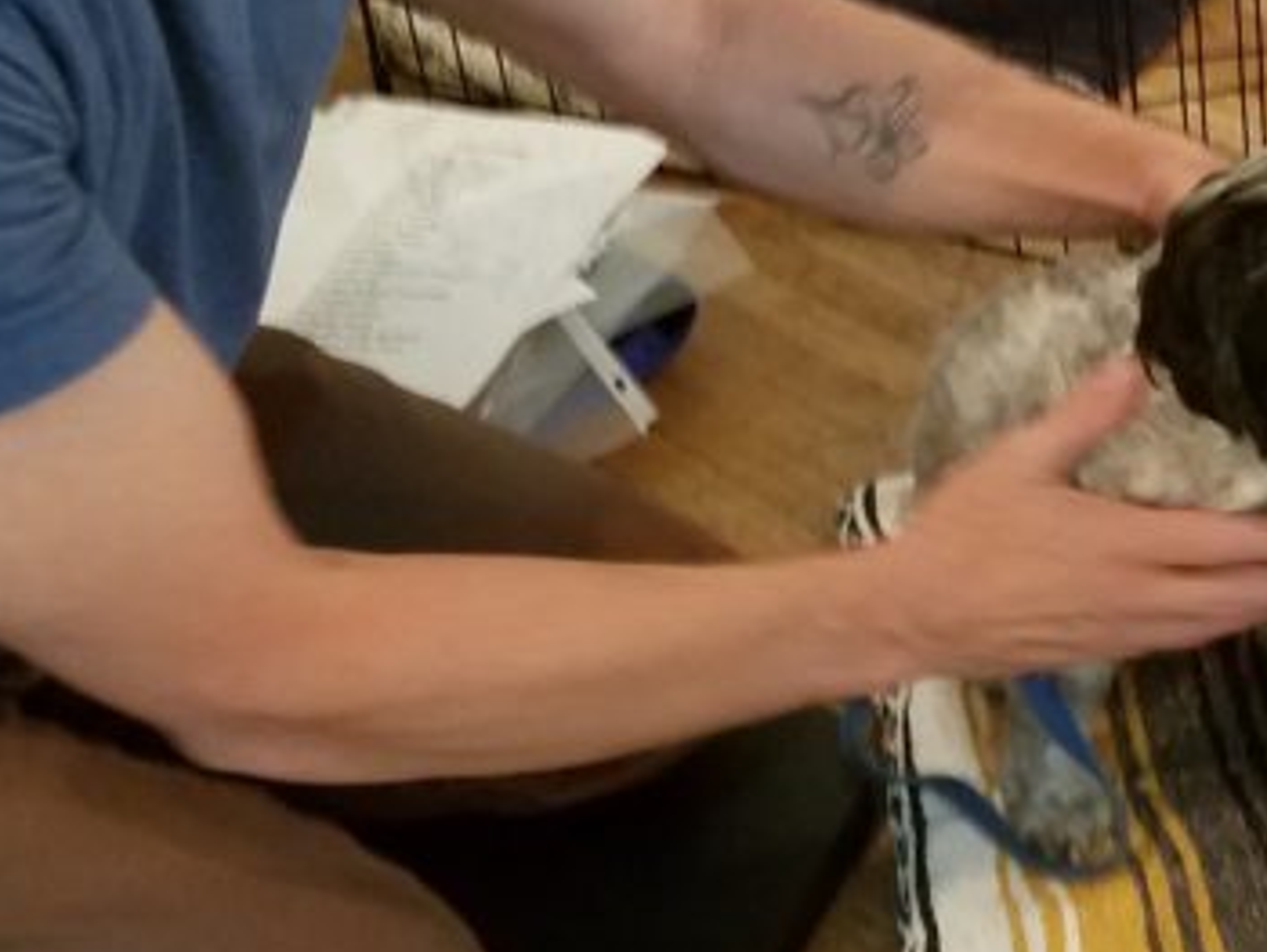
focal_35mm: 76
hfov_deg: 24.4
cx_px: 1300
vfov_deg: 19.2
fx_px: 2784
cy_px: 159
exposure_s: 1/10
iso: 320
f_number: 1.7
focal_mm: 4.2
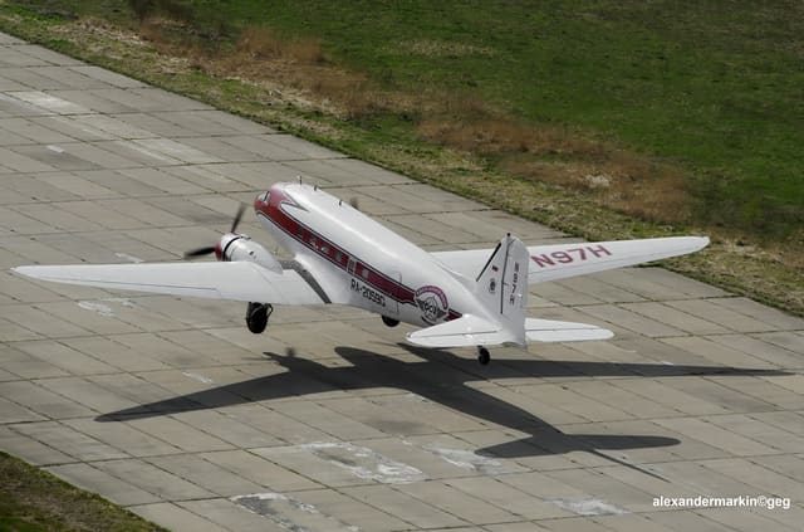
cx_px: 402
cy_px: 266
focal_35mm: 200
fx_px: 4455
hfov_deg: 10.3
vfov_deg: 6.8
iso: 500
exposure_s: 1/800
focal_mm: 200
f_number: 10
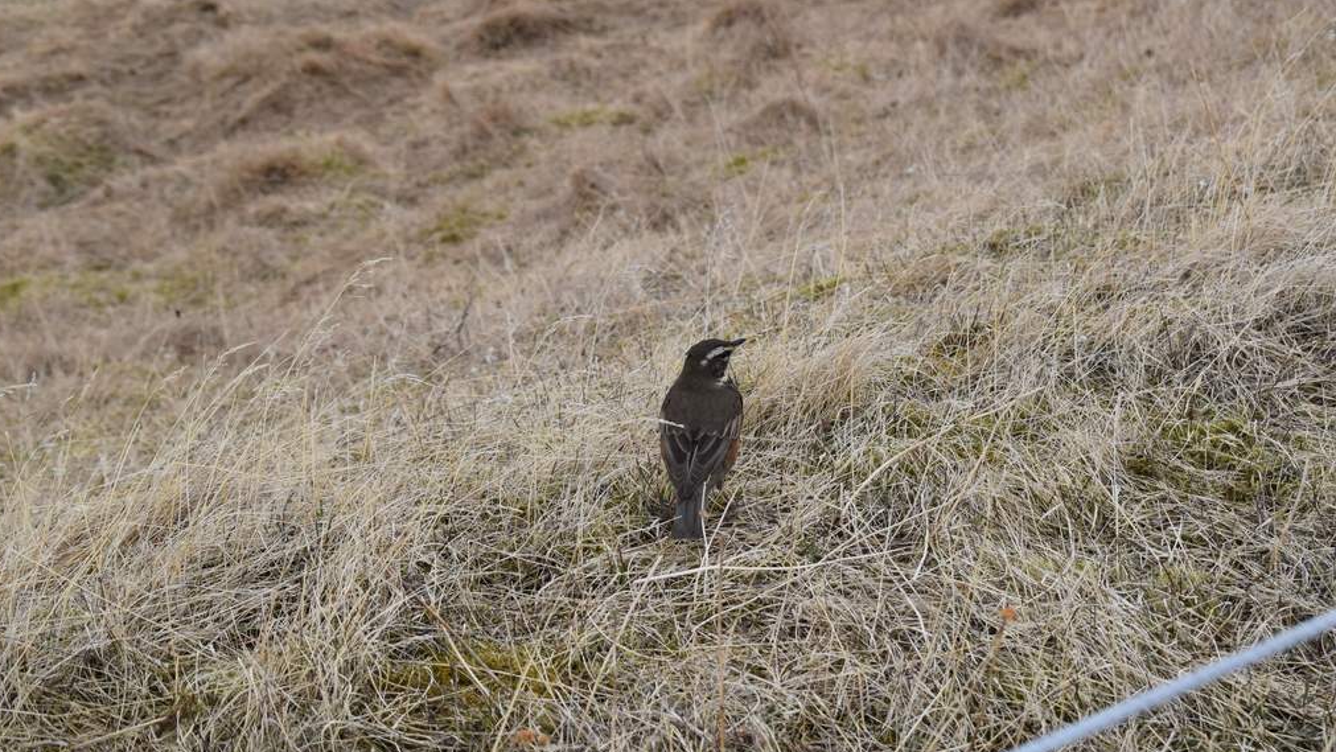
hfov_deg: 24.3
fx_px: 3101
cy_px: 320
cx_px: 661
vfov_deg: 13.8
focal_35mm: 88
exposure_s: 1/250
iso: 200
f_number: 8
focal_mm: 55
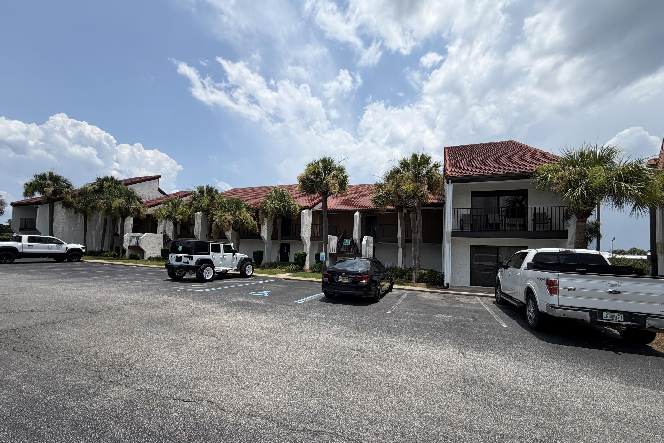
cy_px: 238
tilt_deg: +4.2
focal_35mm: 15
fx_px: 277
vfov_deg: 77.2
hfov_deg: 100.4
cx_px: 331
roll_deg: -2.7
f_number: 2.2
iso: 20
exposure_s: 1/1399
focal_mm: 2.22
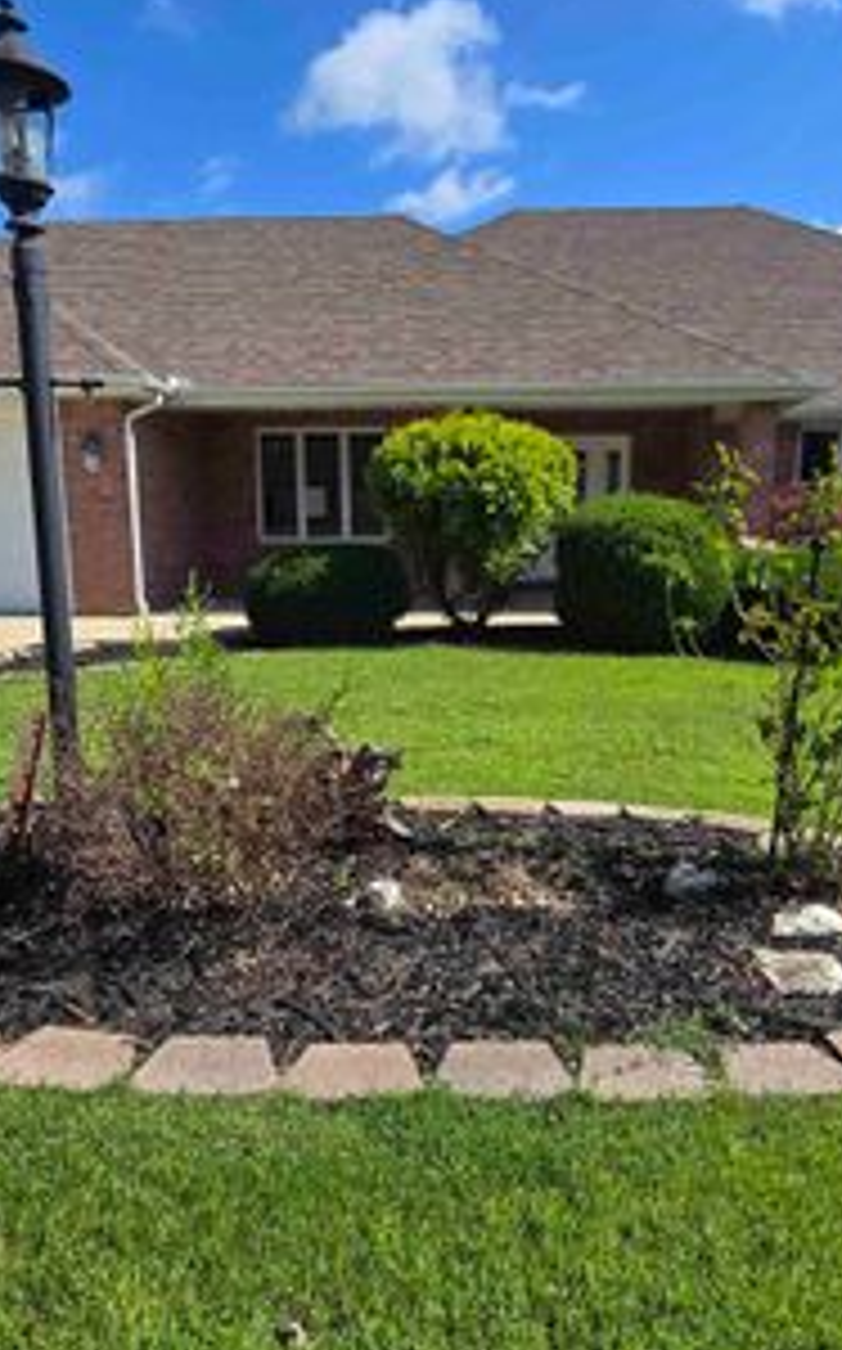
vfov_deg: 77.1
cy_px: 709
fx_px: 846
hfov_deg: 52.9
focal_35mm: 23
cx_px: 450
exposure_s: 1/2180
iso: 50
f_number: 2.2
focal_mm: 2.2
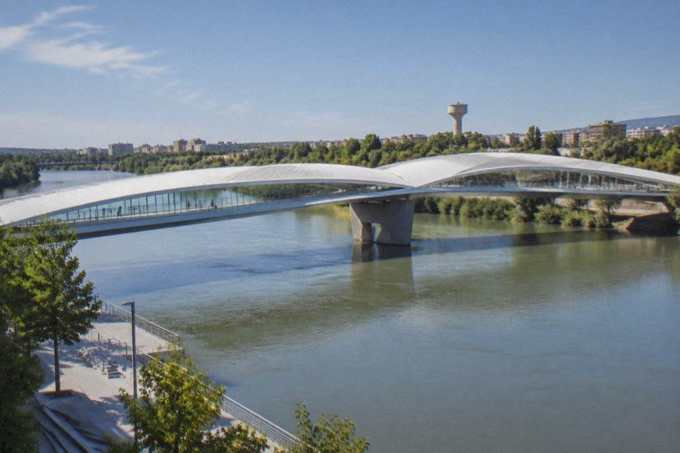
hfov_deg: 54.5
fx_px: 661
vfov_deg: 37.8
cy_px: 226
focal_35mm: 35
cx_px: 340
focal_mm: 35
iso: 400
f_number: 7.1
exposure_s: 1/500
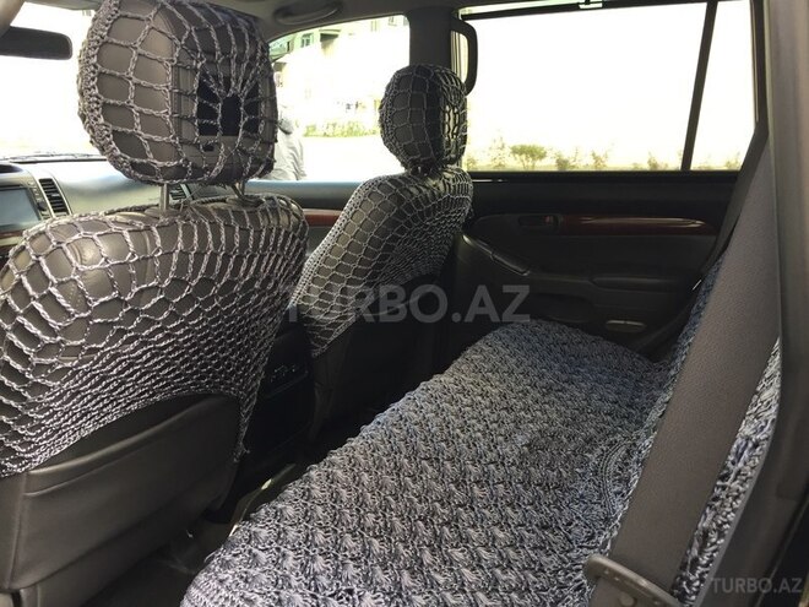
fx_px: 678
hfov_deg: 61.7
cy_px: 304
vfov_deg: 48.2
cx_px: 404
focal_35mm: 29
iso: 32
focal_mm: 4.15
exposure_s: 1/33
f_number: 2.2
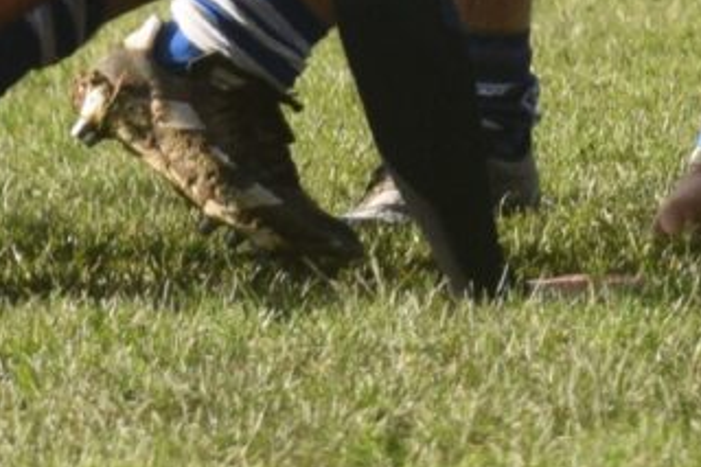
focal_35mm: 1261
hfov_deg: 1.6
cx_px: 749
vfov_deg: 1.1
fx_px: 24541
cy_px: -562
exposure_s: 1/1000
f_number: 5.6
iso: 560
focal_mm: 105
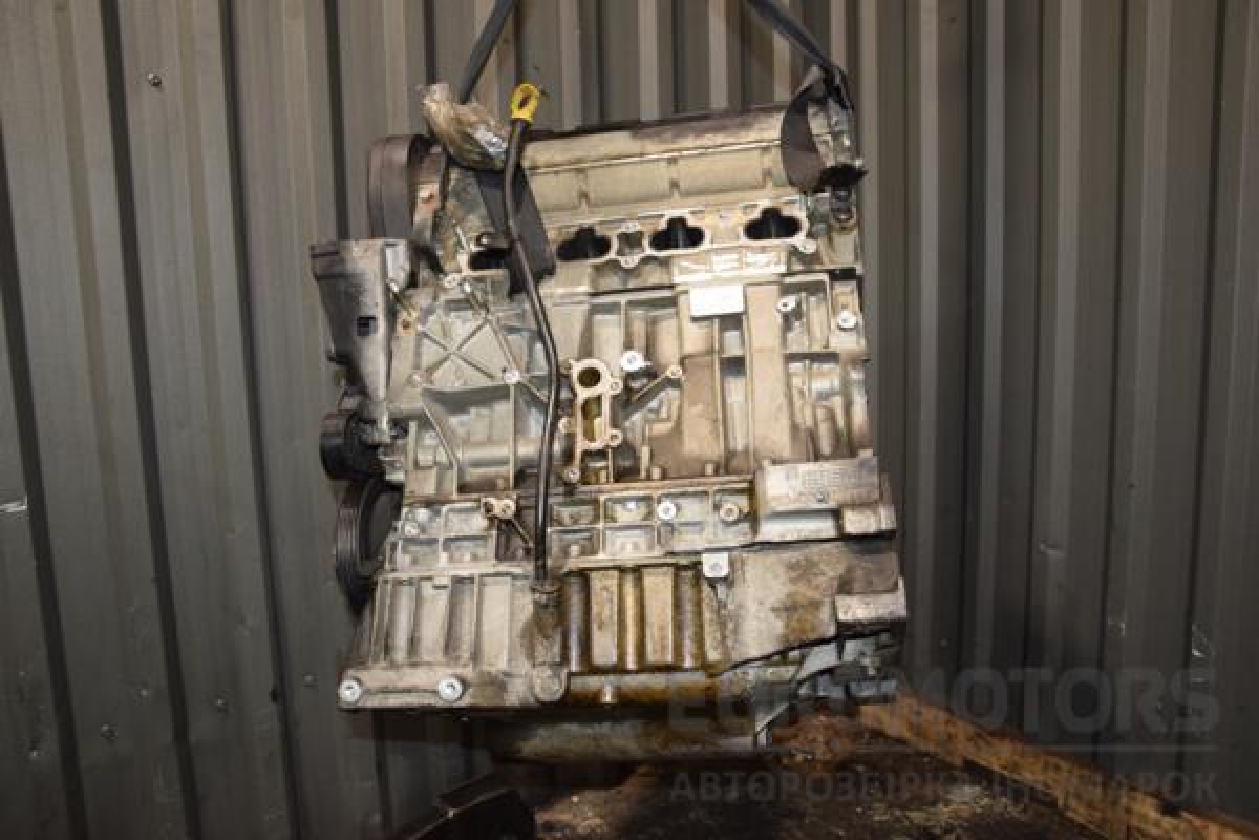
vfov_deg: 47.9
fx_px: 944
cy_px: 420
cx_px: 630
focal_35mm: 27
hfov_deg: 67.4
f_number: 5
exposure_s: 1/60
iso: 800
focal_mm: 18
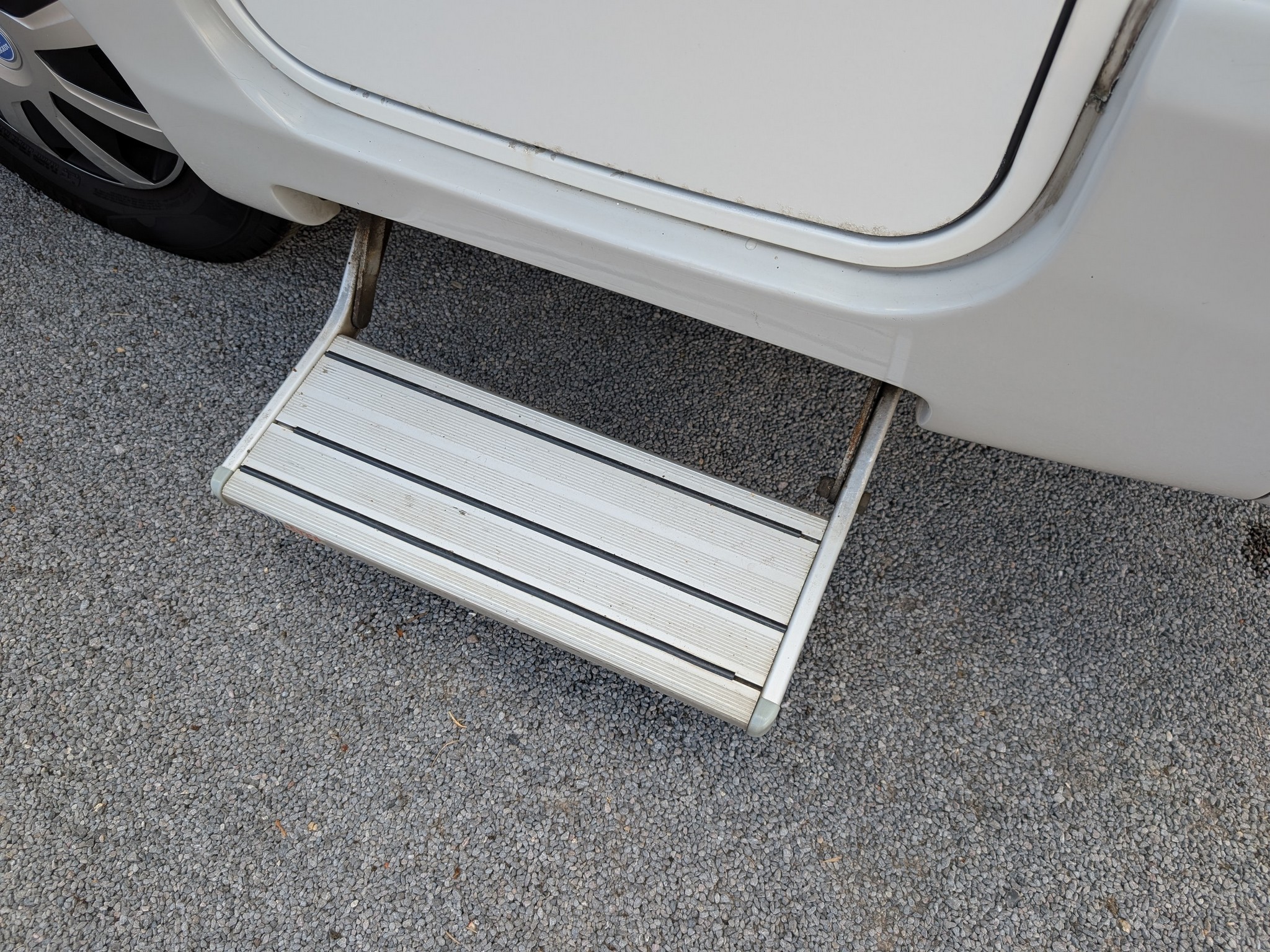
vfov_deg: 56.8
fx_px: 881
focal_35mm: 24
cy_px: 476
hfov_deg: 71.6
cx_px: 635
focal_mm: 6.9
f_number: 1.68
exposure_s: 1/212
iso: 25
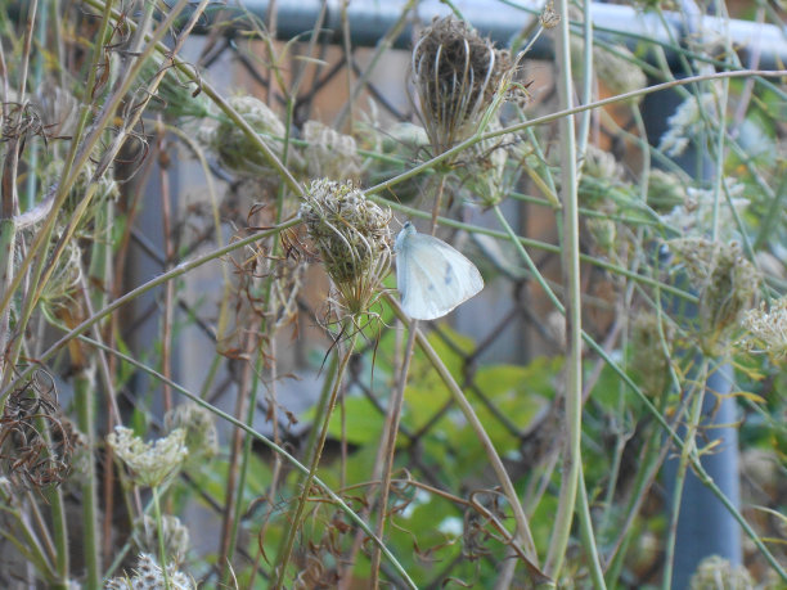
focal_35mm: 156
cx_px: 394
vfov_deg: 9.5
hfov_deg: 12.7
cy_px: 295
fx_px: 3547
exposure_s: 1/25
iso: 400
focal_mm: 27.6
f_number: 6.5
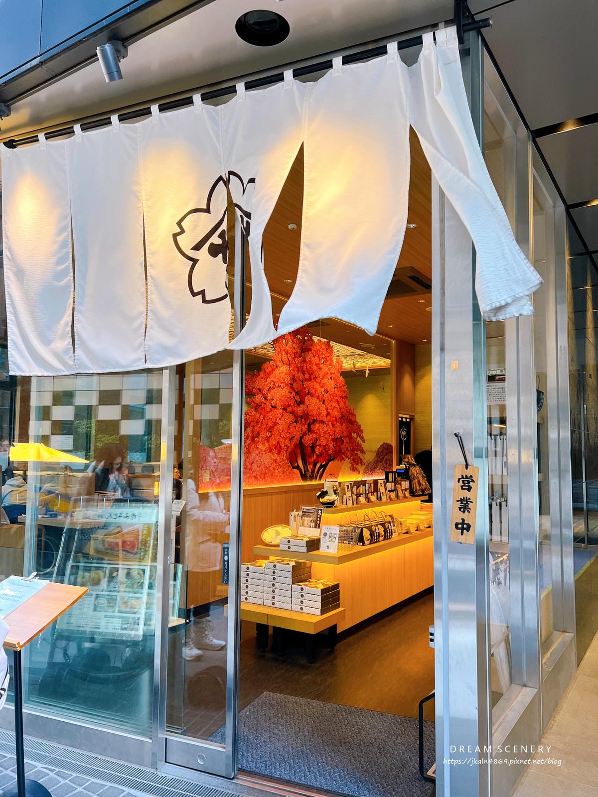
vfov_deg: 67.3
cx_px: 299
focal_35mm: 26
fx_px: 599
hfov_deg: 53.1
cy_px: 398
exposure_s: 1/121
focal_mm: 5.7
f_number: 1.5
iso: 64
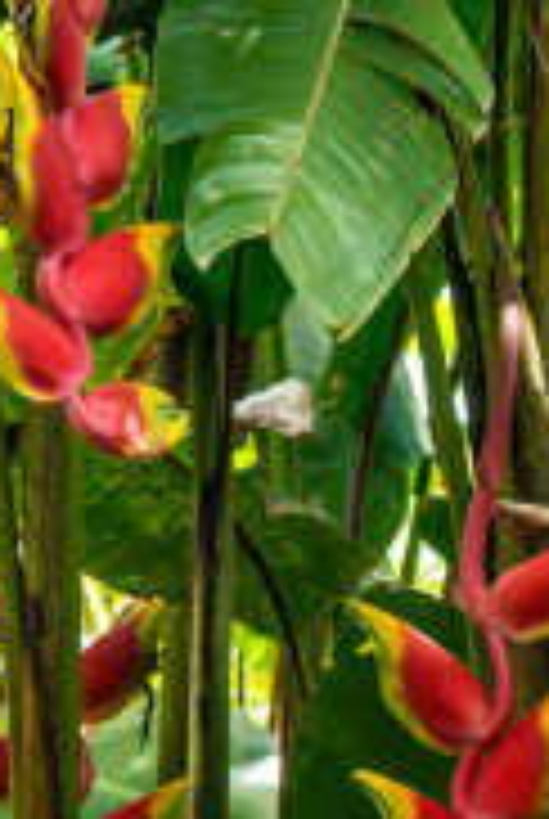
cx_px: 472
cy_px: 760
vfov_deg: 6.2
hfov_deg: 4.1
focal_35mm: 333
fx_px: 7588
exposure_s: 1/100
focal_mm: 135
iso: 1600
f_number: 10
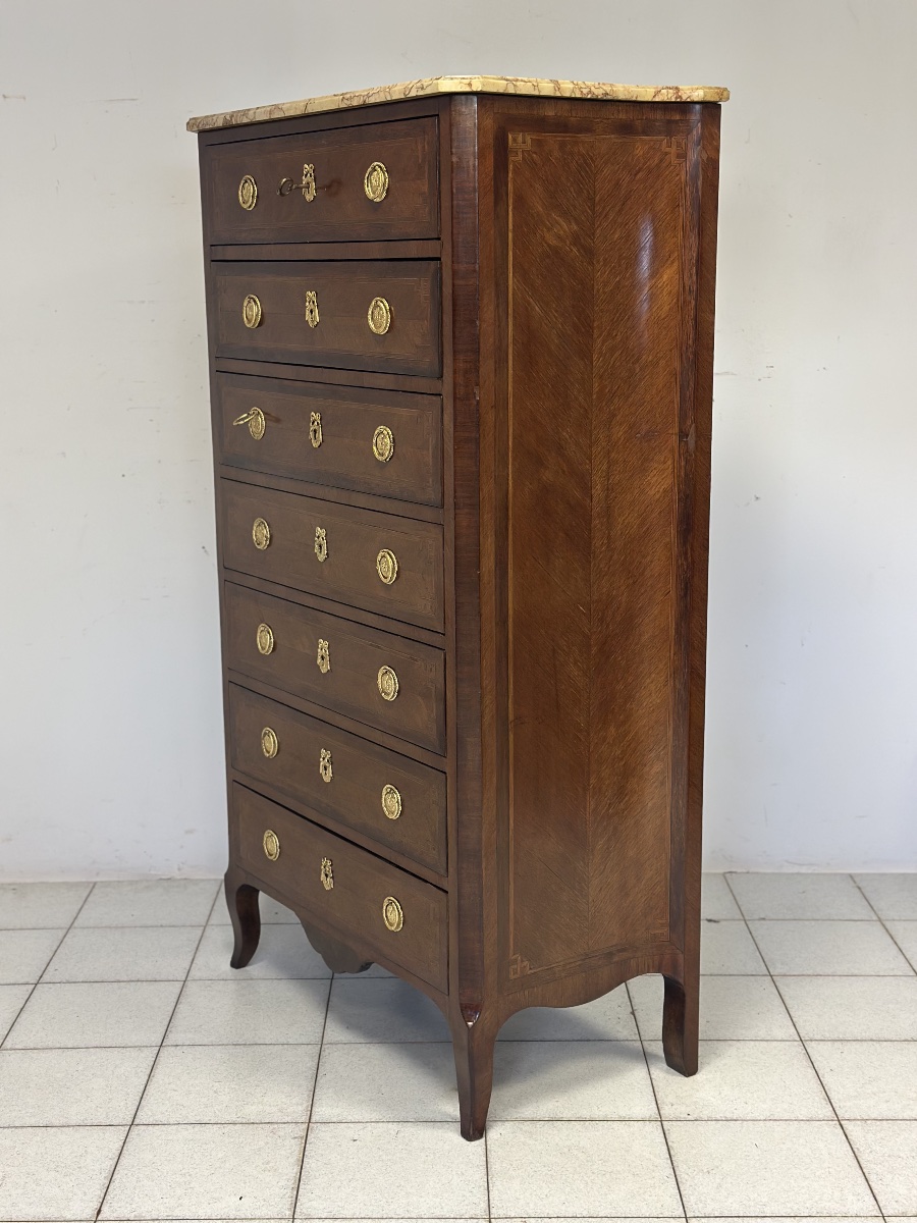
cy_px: 612
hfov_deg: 30.3
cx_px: 458
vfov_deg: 39.7
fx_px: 1695
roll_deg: -1.5
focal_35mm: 48
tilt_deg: -11.3
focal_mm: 6.86
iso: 125
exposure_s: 1/50
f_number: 1.78
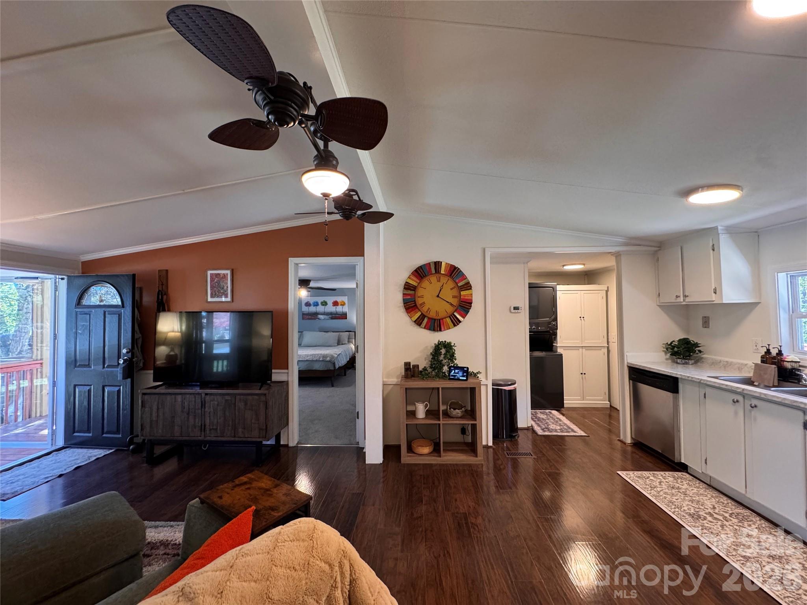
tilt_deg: +2.6
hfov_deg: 102.1
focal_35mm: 14
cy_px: 302
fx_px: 326
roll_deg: +0.2
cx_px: 404
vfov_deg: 85.7
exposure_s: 1/60
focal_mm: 2.22
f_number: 2.2
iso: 320
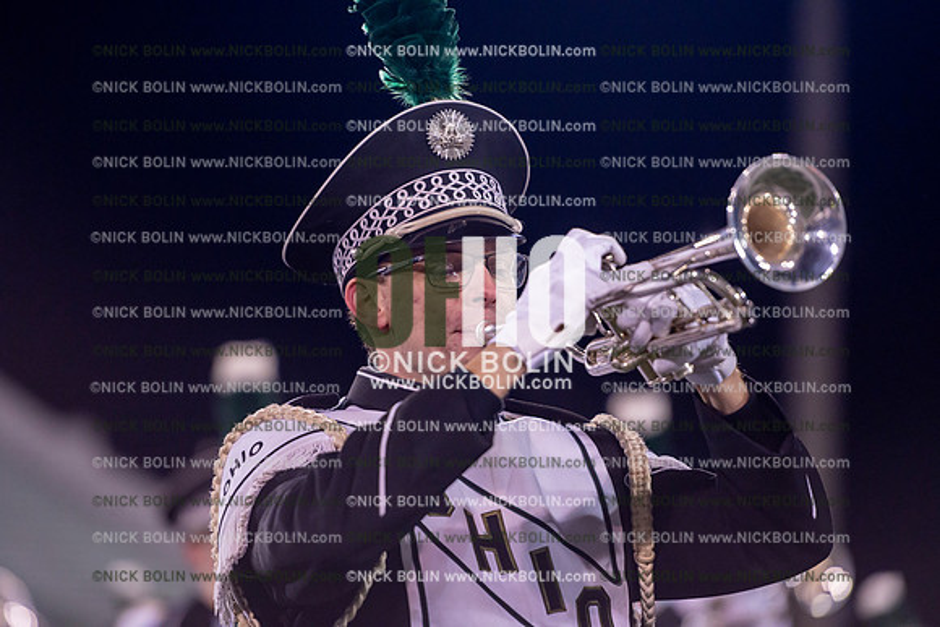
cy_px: 314
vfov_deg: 6.9
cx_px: 470
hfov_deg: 10.3
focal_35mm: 200
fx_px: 5223
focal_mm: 200
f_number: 2.8
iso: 2500
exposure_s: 1/1250
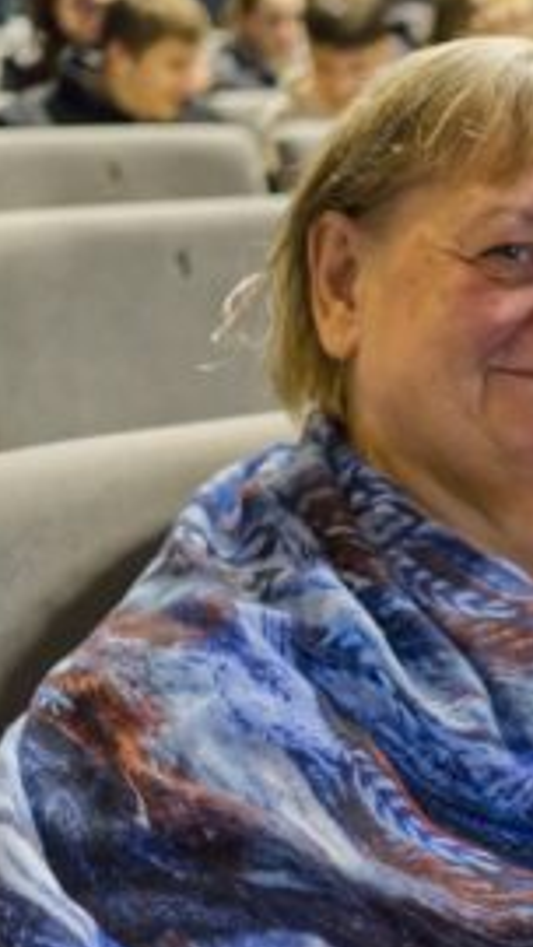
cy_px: 495
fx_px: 1707
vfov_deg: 31.0
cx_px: 747
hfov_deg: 16.5
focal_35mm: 68
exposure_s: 1/160
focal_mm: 23
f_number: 2
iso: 2500
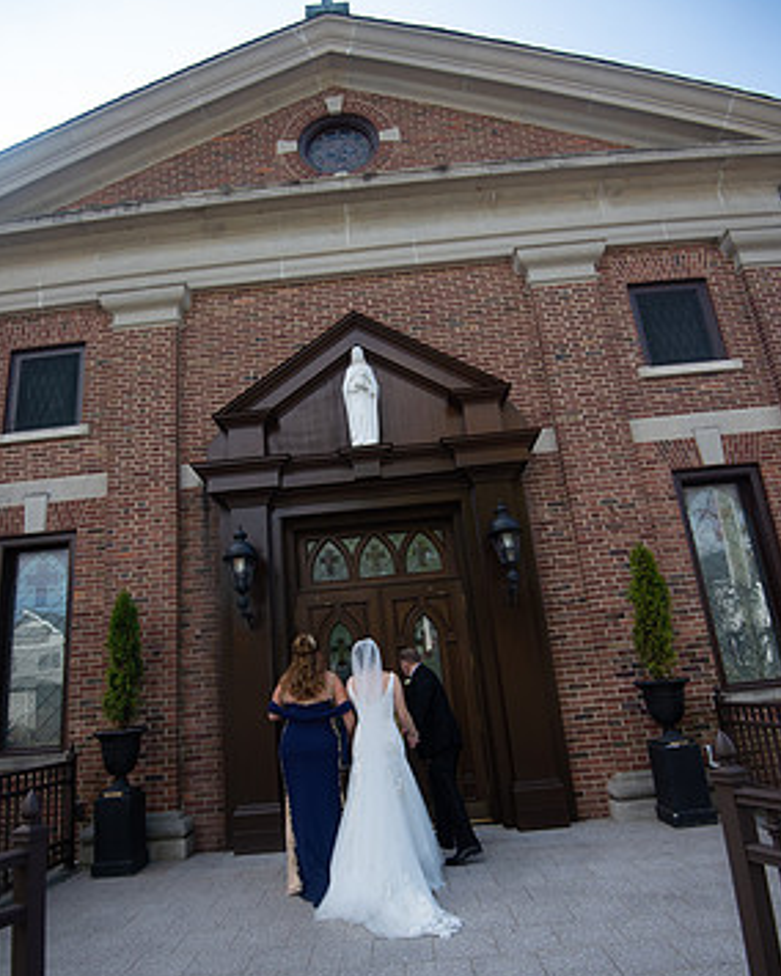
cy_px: 555
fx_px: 549
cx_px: 381
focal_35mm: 19
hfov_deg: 70.8
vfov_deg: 82.8
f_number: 4
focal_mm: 16
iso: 400
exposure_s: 1/1250
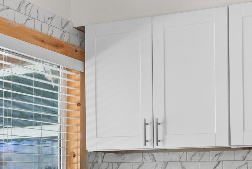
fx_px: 467
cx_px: 208
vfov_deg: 19.8
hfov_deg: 29.4
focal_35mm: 67
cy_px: 172
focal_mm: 20.5
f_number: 8
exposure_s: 1/1.25
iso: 500
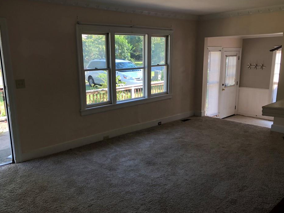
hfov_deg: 58.3
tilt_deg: -12.2
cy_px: 109
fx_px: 254
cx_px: 136
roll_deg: +1.4
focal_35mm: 31
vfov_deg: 45.4
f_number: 1.8
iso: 50
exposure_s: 1/120
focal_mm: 3.99
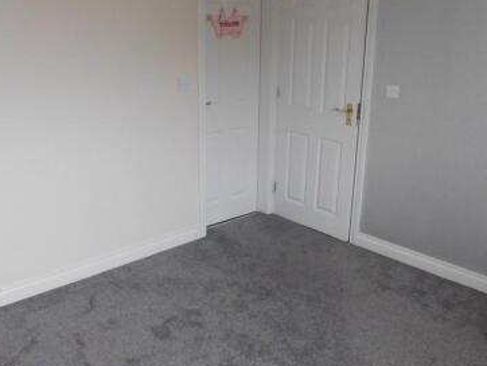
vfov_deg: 38.7
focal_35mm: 37
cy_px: 194
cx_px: 244
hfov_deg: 50.1
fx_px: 521
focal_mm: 4
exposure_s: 1/15
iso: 400
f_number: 3
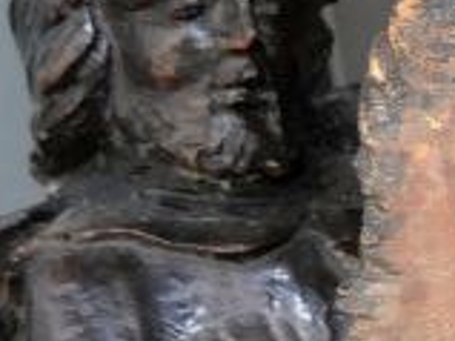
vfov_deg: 5.5
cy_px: 948
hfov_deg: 6.8
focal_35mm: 257
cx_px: 1479
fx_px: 3376
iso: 320
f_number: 3.8
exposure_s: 1/60
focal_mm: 17
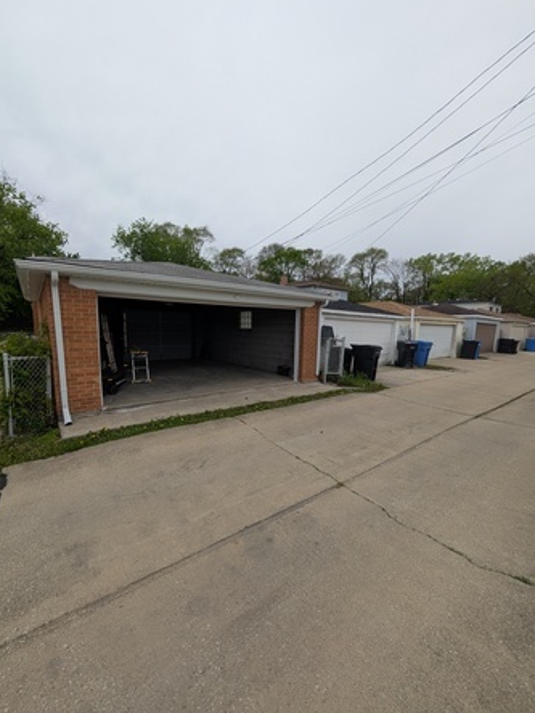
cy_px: 363
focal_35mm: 13
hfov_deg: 89.9
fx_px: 268
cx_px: 258
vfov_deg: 106.2
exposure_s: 1/1721
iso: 53
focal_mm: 2.02
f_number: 1.7
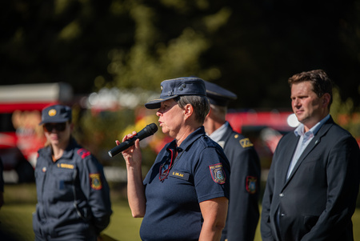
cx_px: 180
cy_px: 120
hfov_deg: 10.3
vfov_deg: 6.9
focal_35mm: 200
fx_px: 2002
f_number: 2.8
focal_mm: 200
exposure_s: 1/2500
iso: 100
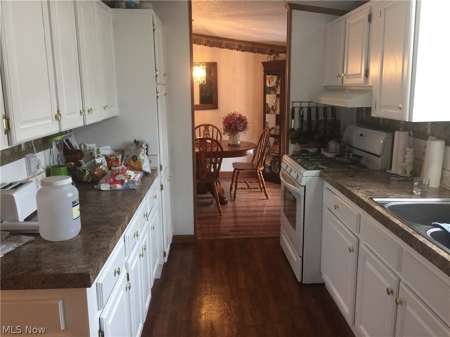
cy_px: 168
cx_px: 225
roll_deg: -0.1
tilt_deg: -11.9
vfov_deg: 48.2
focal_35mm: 29
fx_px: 377
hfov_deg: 61.7
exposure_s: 1/15
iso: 80
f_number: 2.2
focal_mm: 4.15
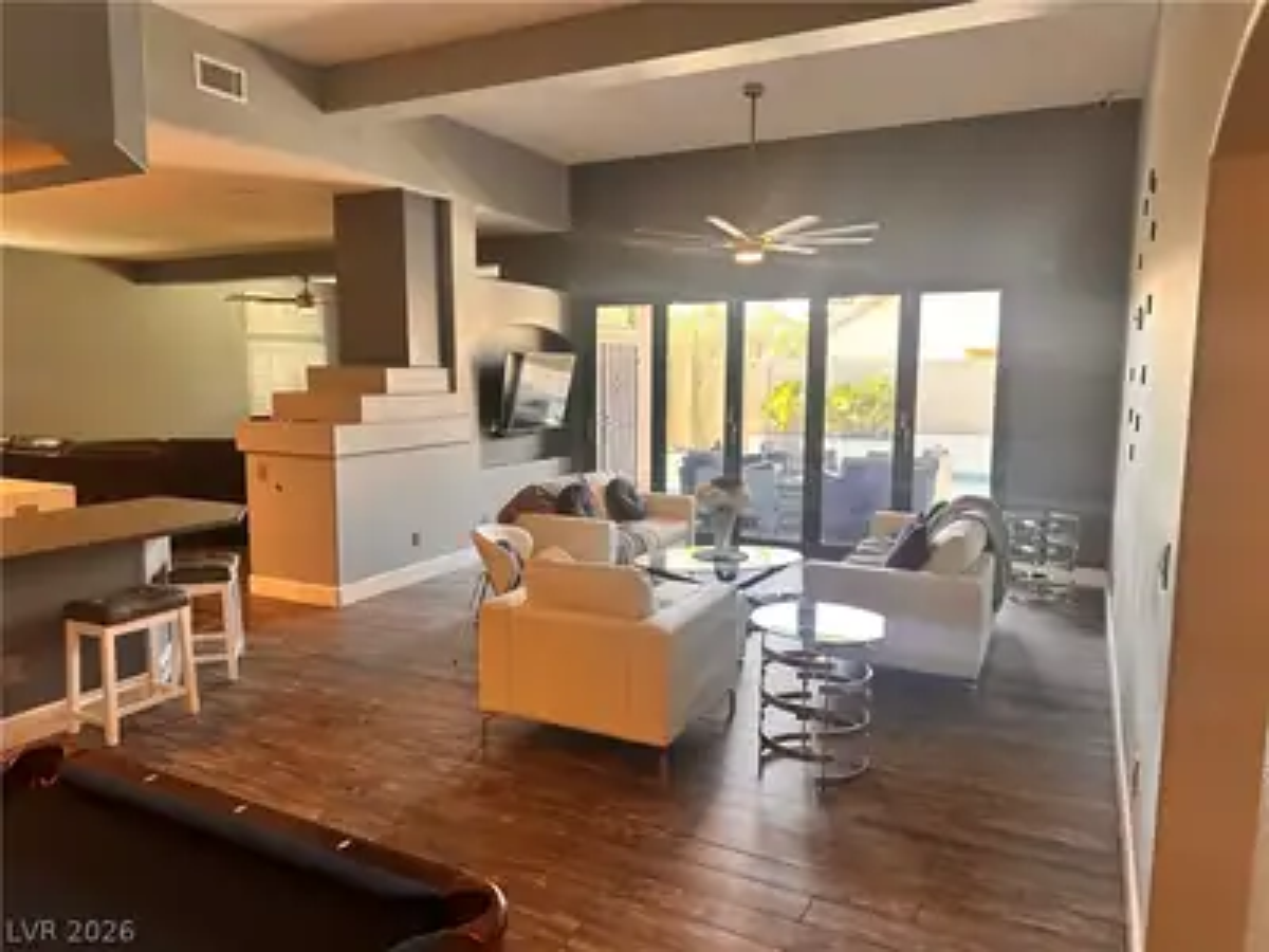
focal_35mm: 24
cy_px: 476
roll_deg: +0.3
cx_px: 634
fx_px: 880
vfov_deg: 56.8
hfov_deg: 71.6
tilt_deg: -6.8
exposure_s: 1/60
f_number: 1.78
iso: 160
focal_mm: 6.86
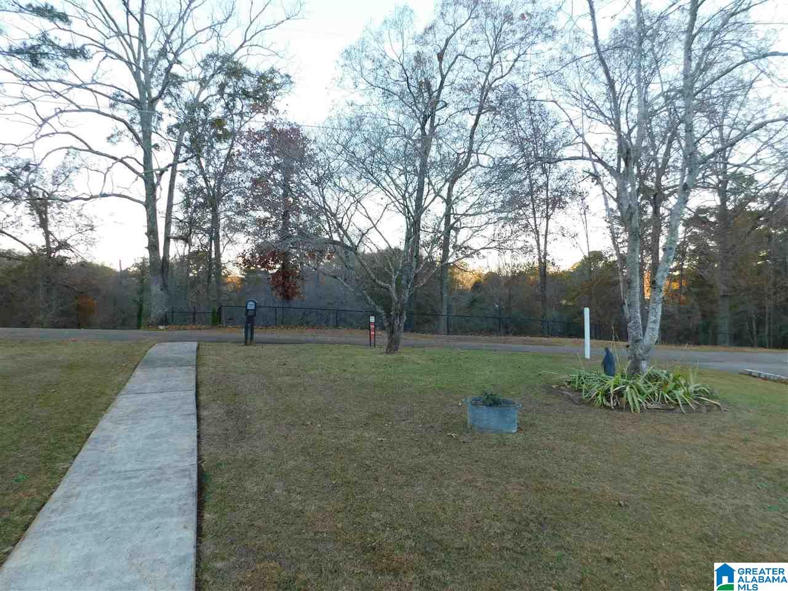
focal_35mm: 23
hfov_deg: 73.9
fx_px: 524
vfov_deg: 58.9
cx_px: 394
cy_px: 296
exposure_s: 1/100
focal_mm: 4
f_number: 3
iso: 125
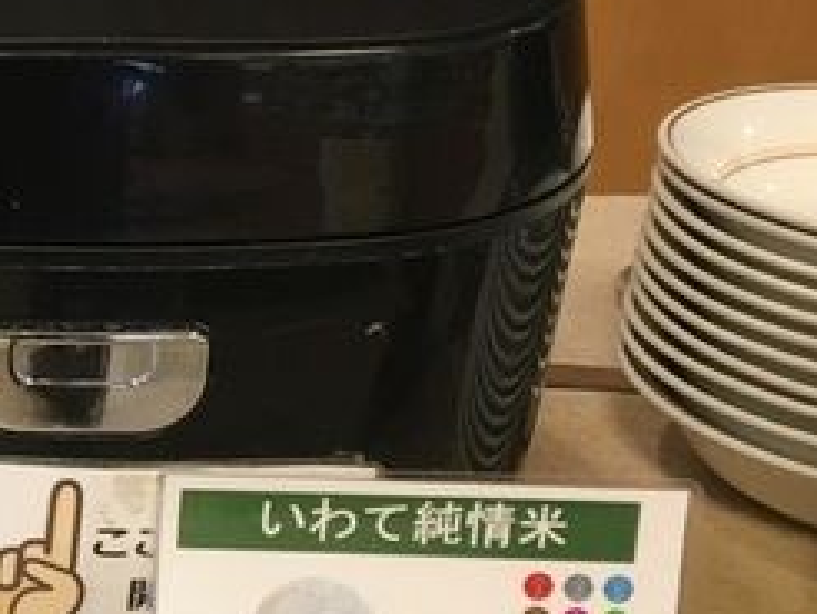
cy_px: 270
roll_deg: +0.0
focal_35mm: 96
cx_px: -404
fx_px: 2268
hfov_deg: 18.2
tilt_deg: -22.8
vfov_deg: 15.4
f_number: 2.2
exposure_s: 1/33
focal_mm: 4.15
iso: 125
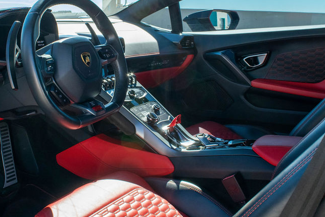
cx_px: 136
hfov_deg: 45.3
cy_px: 72
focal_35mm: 43
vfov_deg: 31.0
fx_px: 388
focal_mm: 18
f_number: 8
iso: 280
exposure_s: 1/250
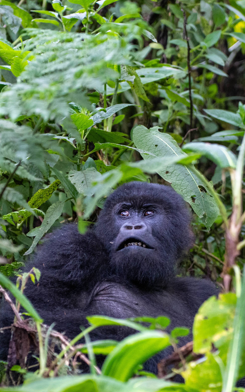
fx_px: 1923
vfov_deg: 11.6
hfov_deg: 7.3
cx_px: 110
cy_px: 263
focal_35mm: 180
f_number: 2.8
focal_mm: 75
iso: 2500
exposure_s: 1/320
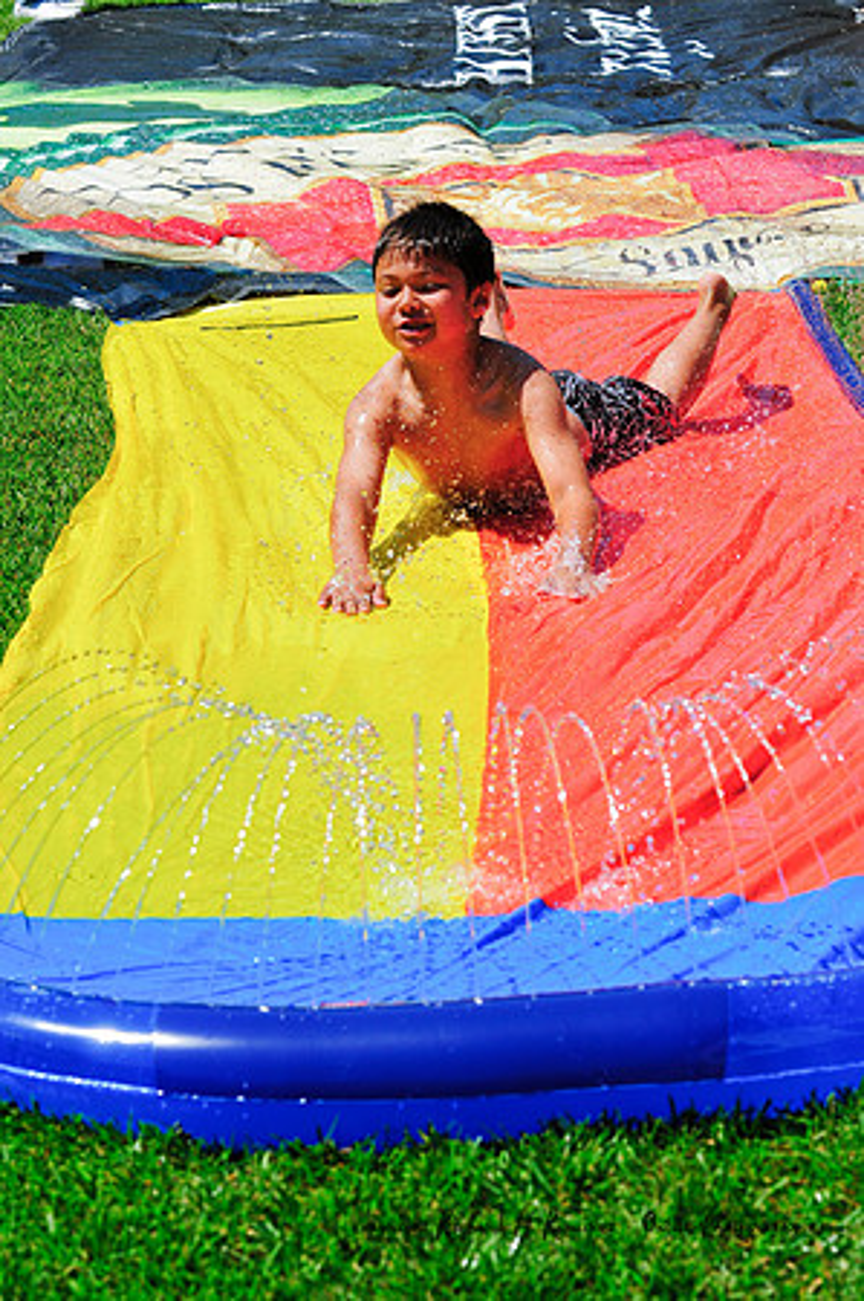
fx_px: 3788
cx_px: 432
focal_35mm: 105
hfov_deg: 13.0
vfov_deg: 19.5
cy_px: 650
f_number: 7.1
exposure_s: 1/800
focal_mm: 70
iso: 200
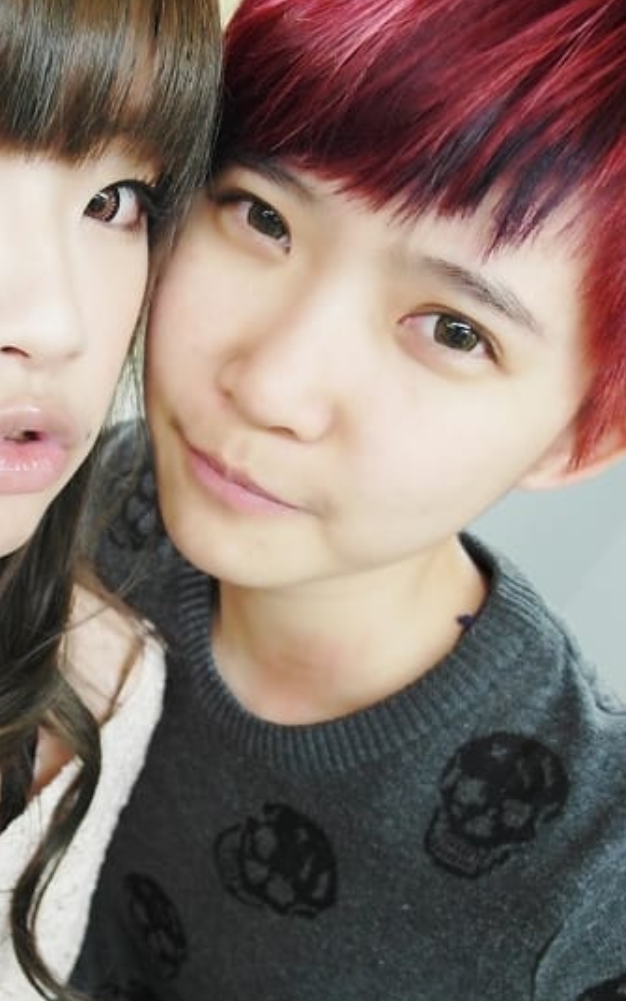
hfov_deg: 32.5
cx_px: 110
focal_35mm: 38
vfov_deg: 51.2
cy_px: 605
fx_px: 1037
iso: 200
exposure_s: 1/30
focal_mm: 5.2
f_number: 1.8
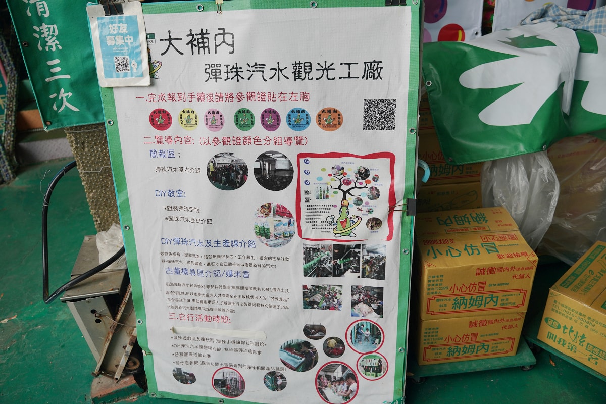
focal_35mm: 28
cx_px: 303
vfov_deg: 46.4
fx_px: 471
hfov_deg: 65.5
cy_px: 202
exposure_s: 1/160
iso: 320
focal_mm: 28
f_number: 4
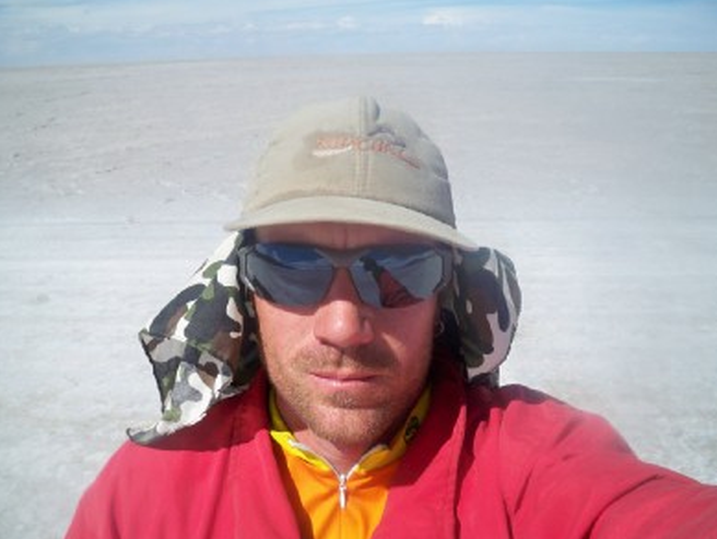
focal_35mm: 36
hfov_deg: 51.3
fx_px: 746
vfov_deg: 39.7
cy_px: 270
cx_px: 361
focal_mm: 6.3
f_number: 4.7
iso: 80
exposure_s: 1/800
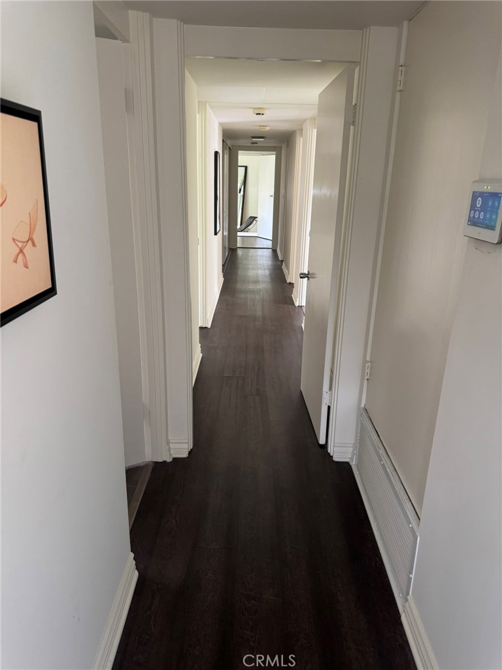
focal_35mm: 24
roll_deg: -0.8
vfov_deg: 71.6
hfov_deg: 56.8
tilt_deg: -19.5
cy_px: 335
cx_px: 251
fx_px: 464
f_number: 1.78
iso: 250
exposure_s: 1/60
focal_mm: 6.76
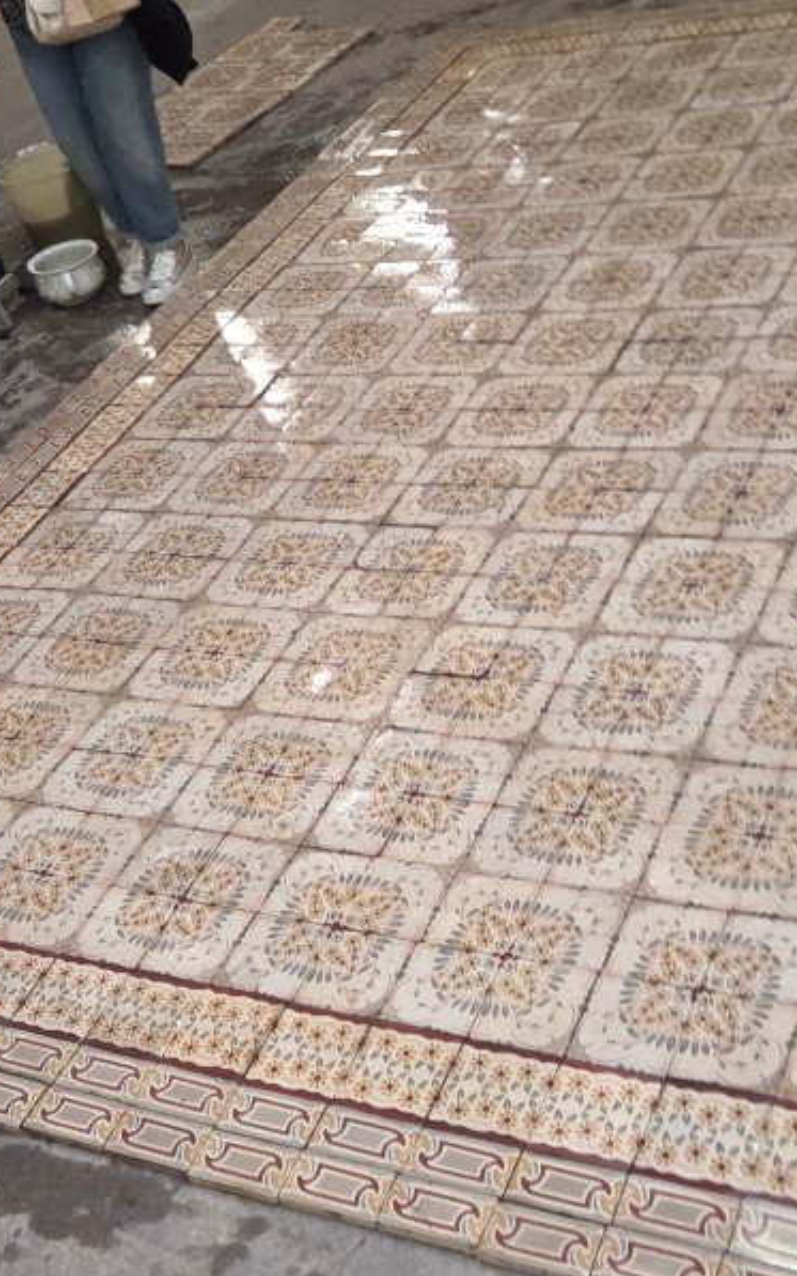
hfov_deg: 26.3
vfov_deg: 41.0
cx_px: 419
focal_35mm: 49
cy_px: 581
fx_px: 1703
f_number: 1.8
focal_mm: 5.4
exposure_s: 1/100
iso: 320
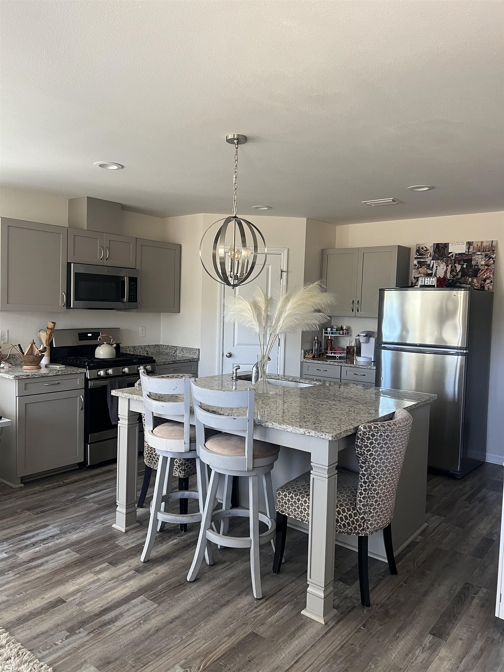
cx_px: 252
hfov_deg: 53.1
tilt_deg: -2.9
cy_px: 336
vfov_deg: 67.3
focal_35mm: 26
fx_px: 505
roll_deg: -1.7
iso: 125
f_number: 1.5
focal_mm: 5.7
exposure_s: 1/60
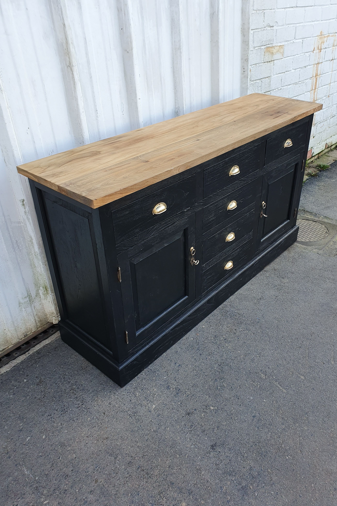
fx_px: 393
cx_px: 191
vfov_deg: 65.5
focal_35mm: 28
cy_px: 245
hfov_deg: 46.3
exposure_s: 1/141
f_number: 2.4
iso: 50
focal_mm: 4.32
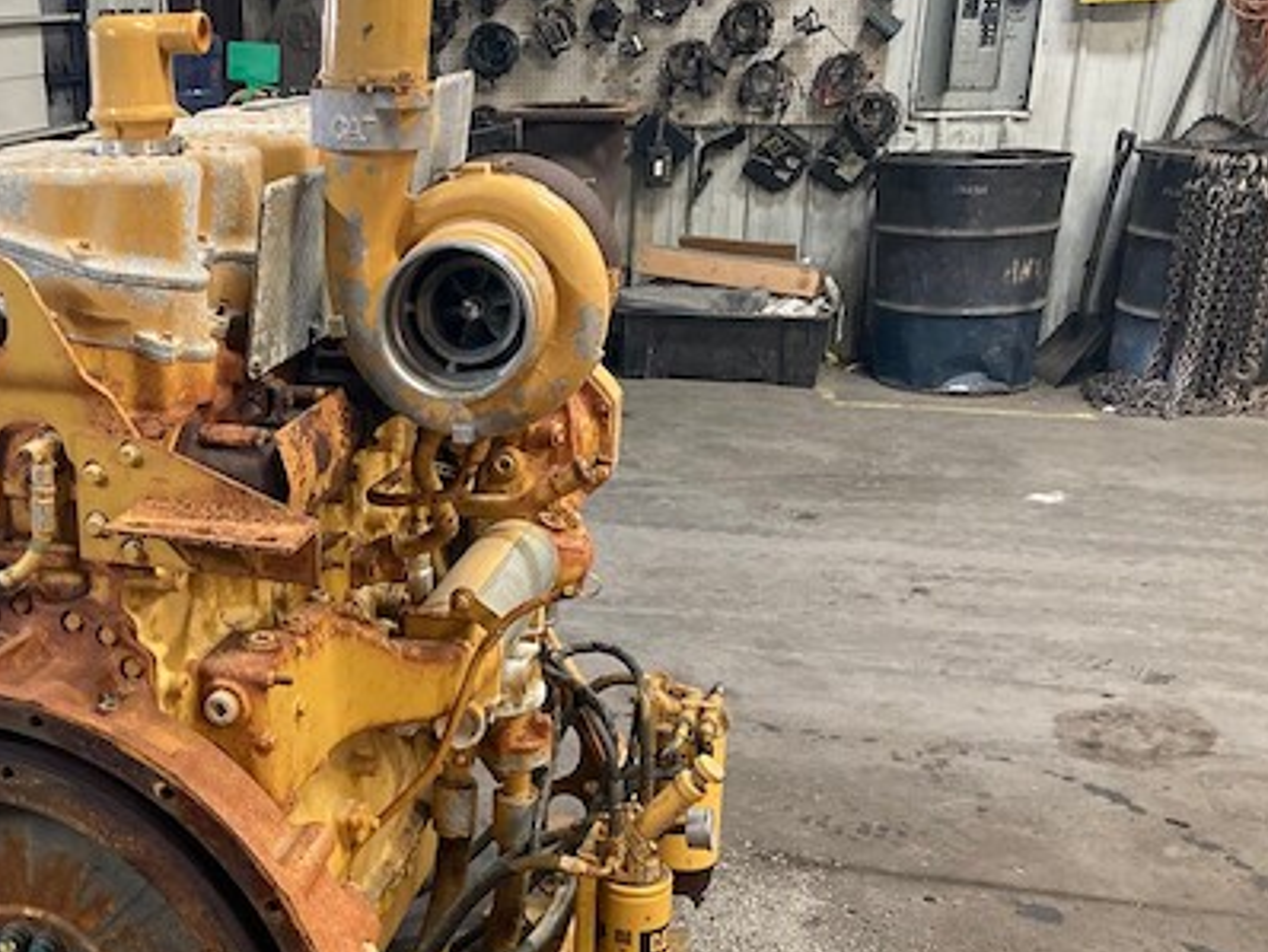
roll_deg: +1.6
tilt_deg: -20.6
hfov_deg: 40.5
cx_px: 268
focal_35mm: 45
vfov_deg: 32.0
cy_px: 634
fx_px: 1649
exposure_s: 1/40
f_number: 1.8
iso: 250
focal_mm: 3.99
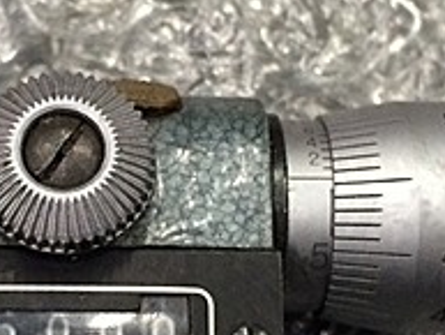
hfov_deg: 20.4
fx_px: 1235
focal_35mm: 96
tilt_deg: -75.8
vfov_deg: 15.4
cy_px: 245
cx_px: 152
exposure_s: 1/30
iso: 200
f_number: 2.2
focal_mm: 4.15
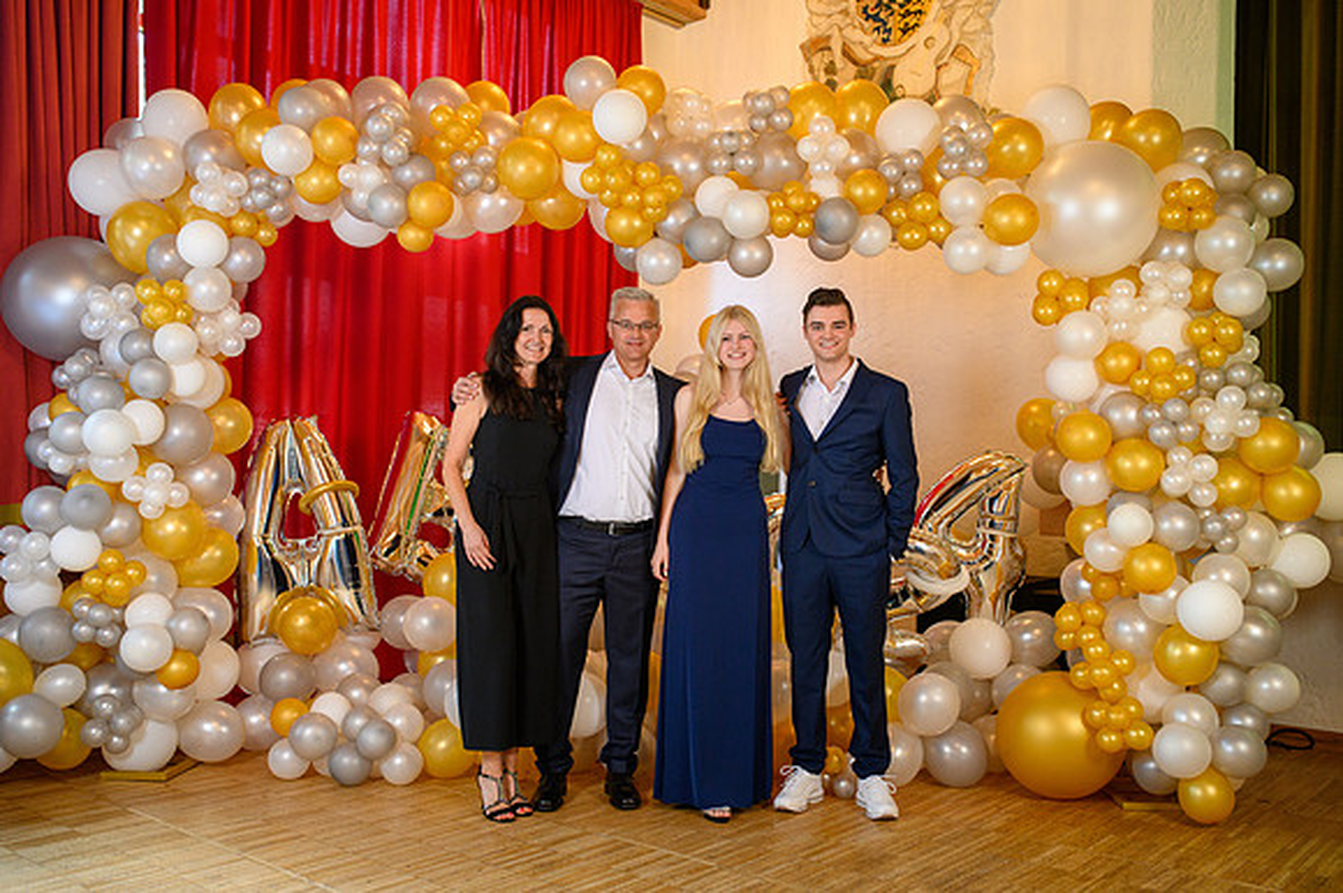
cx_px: 672
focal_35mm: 35
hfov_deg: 54.5
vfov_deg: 37.8
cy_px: 446
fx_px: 1305
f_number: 3.5
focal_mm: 35
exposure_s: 1/100
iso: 1250
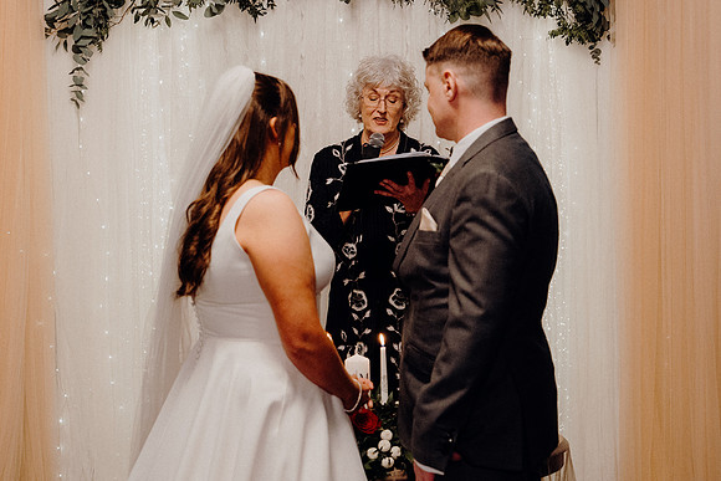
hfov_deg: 27.0
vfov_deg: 18.2
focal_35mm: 75
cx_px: 360
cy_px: 240
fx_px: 1502
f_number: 3.5
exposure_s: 1/160
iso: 2500
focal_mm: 50
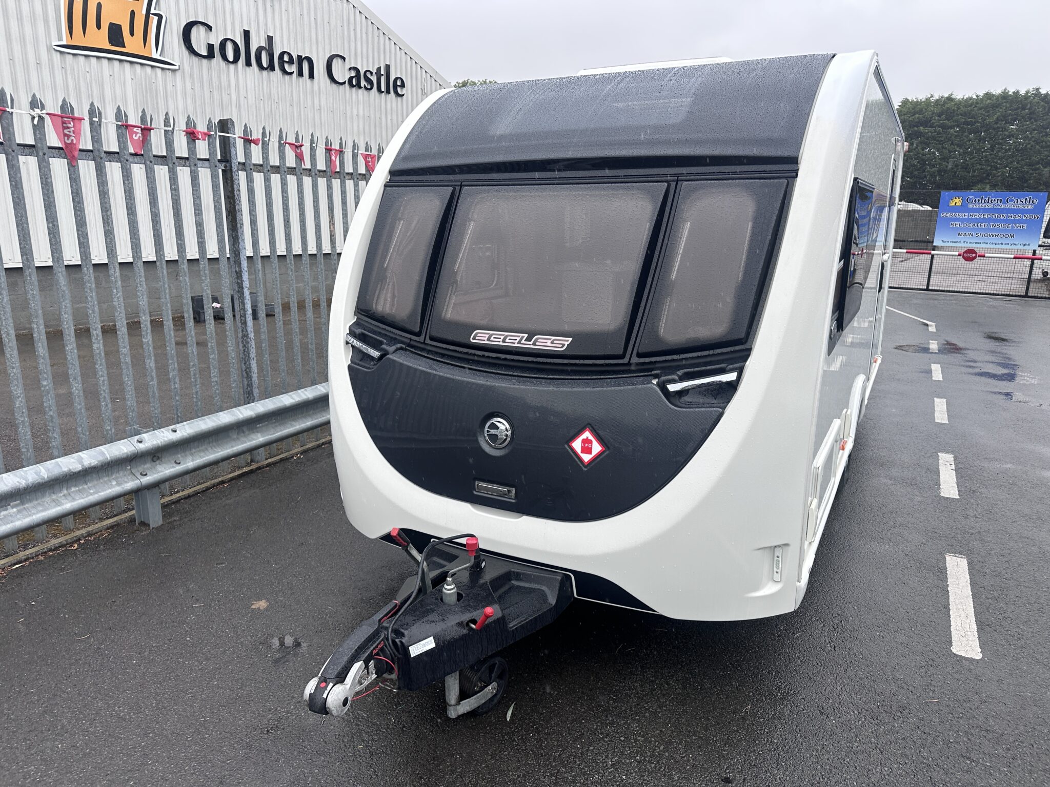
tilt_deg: -7.8
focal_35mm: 24
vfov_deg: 56.8
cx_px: 525
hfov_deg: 71.6
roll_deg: -1.5
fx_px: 728
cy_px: 394
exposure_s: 1/667
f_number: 1.78
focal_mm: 6.86
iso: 80
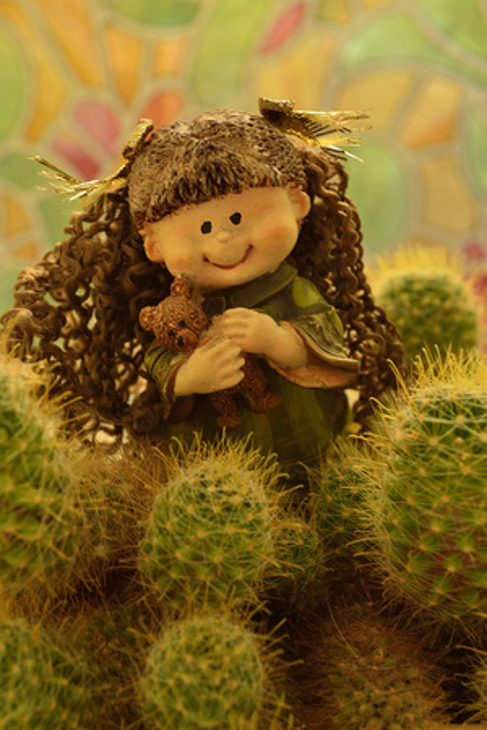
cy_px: 365
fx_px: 1217
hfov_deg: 22.6
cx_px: 244
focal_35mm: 60
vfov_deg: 33.4
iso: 100
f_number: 7.1
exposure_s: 1/6
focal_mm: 40
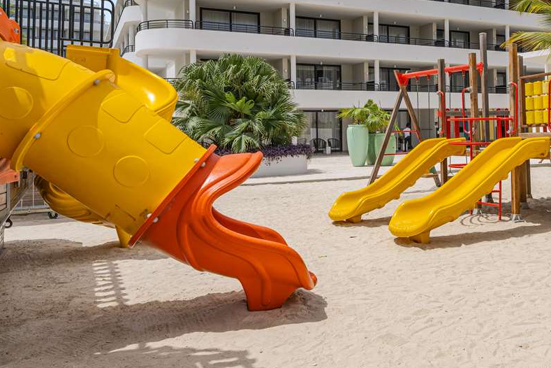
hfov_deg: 47.4
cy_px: 116
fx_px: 582
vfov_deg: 34.7
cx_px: 454
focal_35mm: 38
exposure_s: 1/500
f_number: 8
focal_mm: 20
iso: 125
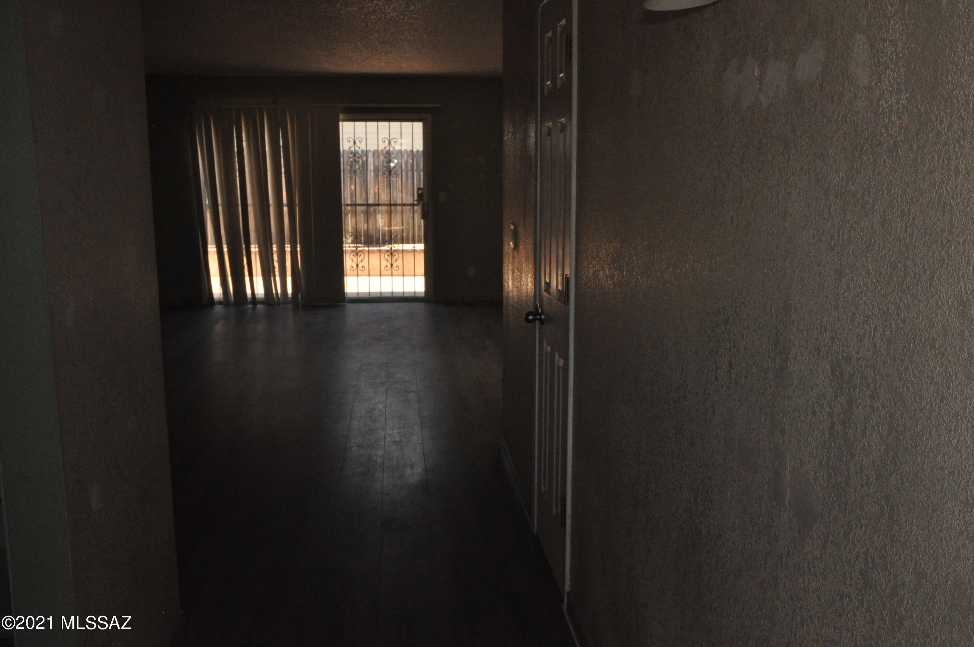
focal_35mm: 36
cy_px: 324
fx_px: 973
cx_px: 487
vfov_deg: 36.8
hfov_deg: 53.2
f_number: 16
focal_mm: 24
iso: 1600
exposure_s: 1/200
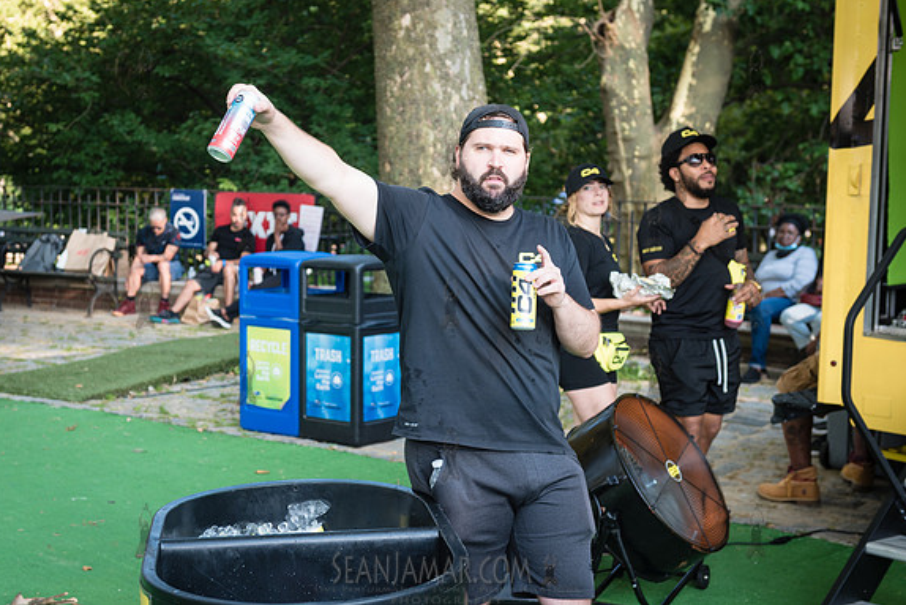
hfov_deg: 35.0
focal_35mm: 57
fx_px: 1435
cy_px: 300
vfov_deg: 23.8
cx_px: 386
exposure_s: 1/100
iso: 200
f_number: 4
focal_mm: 45
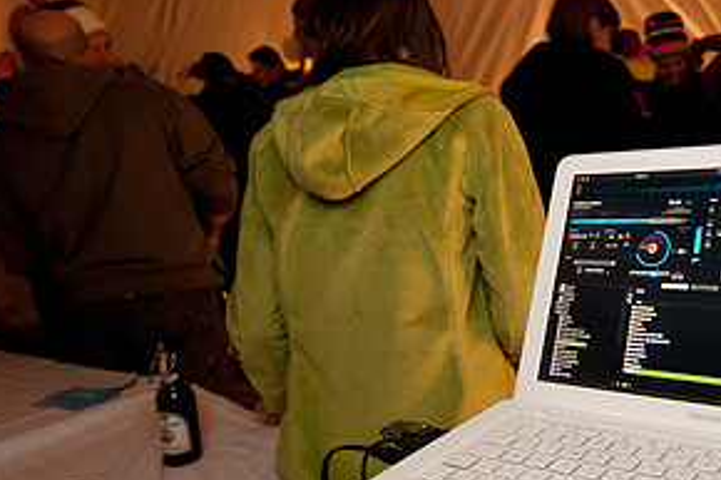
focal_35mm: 33
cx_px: 547
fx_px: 661
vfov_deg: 39.9
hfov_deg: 54.4
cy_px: 213
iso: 800
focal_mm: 11
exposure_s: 1/20
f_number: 3.5
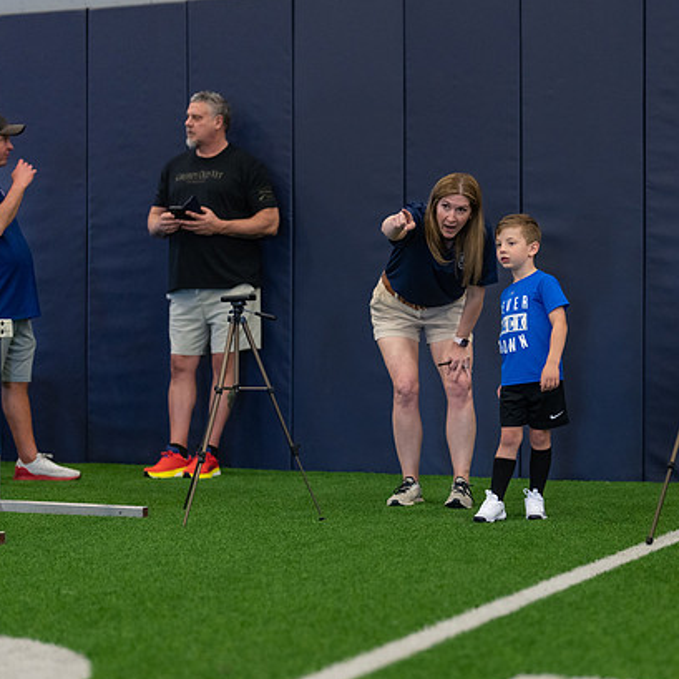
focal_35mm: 82
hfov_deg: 21.1
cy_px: 329
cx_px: 458
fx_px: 1820
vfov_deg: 21.1
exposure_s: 1/1000
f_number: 1.2
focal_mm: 50
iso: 1250
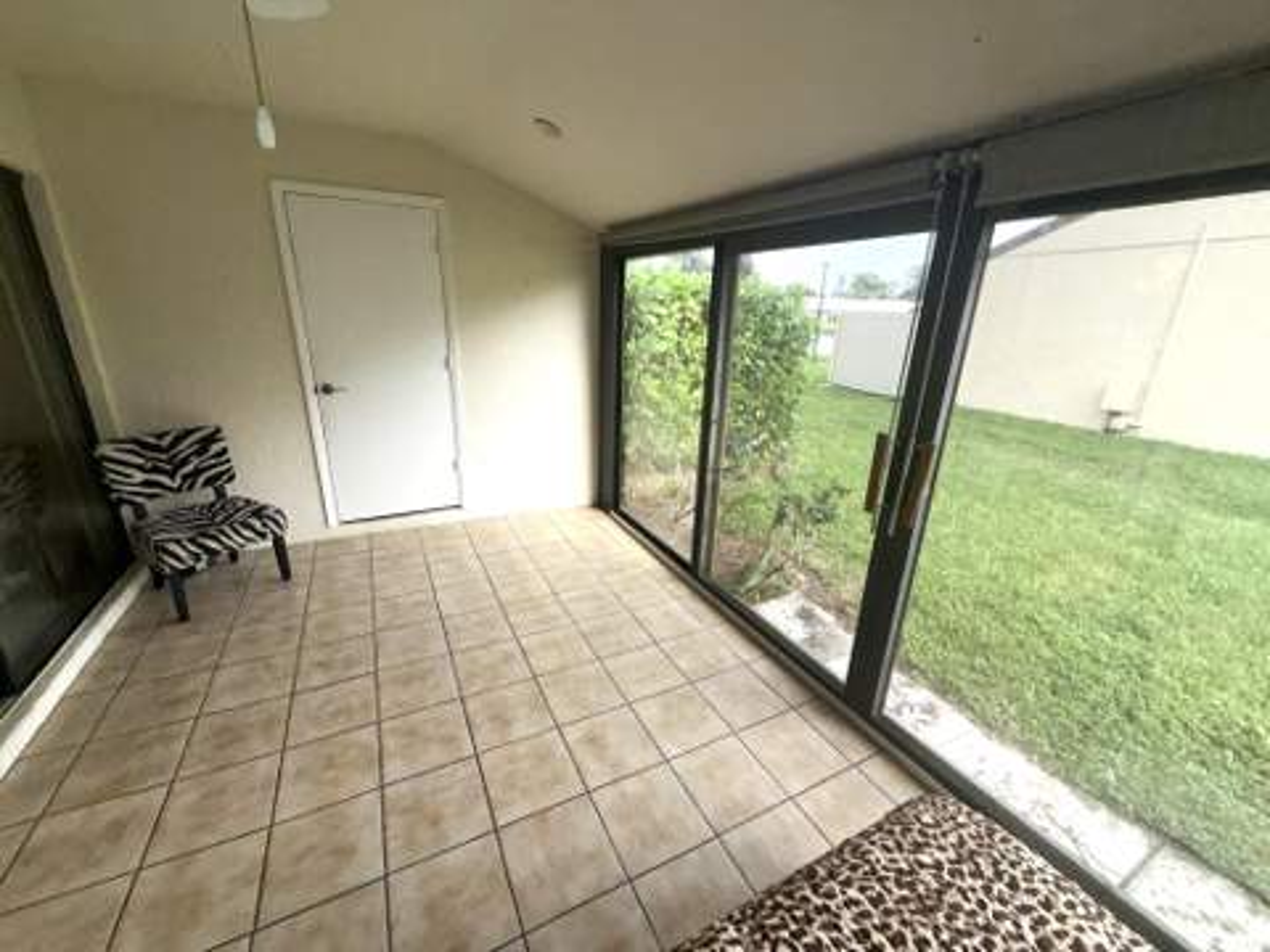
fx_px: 514
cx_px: 635
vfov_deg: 85.7
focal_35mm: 14
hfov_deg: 102.1
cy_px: 476
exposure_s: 1/122
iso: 50
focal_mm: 2.22
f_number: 2.2
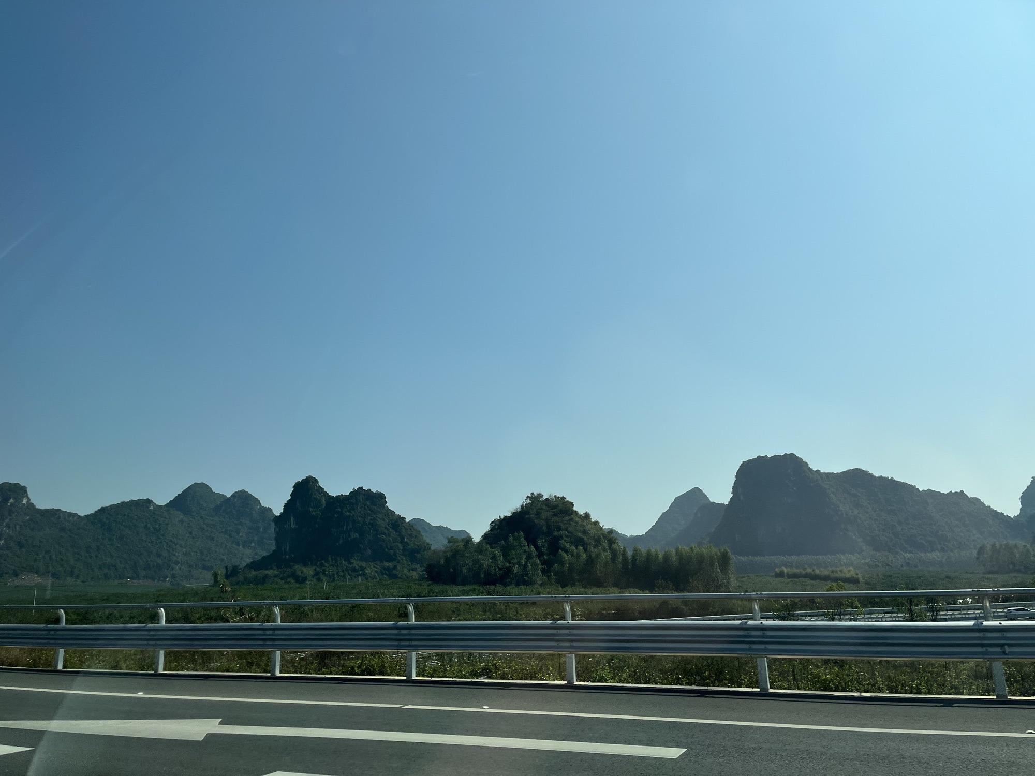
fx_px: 777
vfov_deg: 53.1
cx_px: 518
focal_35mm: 26
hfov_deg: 67.3
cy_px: 388
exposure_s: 1/3623
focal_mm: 5.1
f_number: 1.6
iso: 50
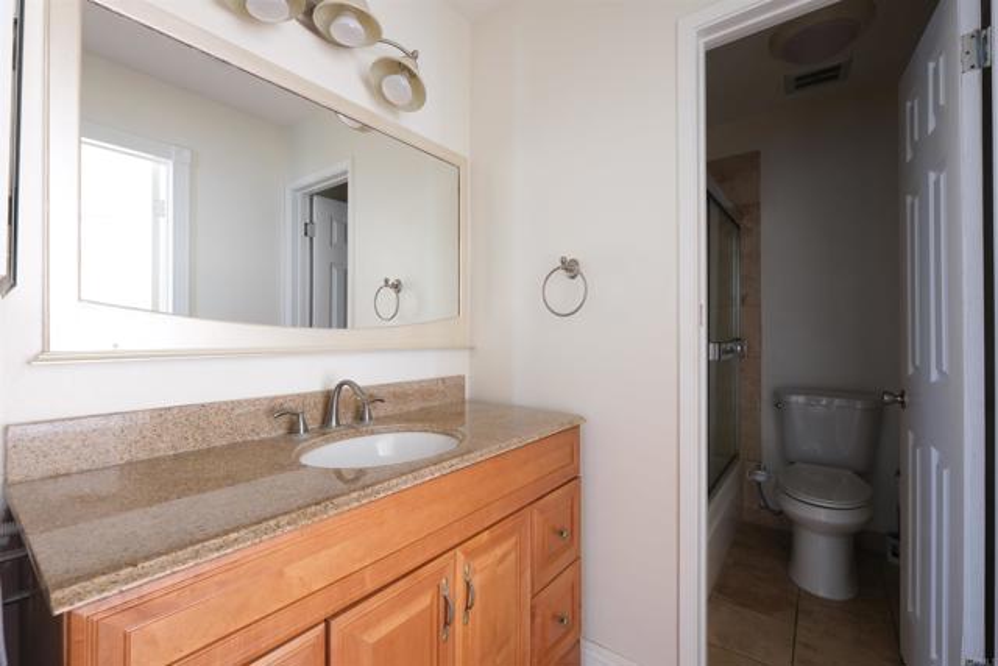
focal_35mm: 15
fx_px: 416
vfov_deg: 77.4
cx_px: 499
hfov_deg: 100.4
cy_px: 333
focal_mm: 10
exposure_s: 1/4
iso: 400
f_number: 8
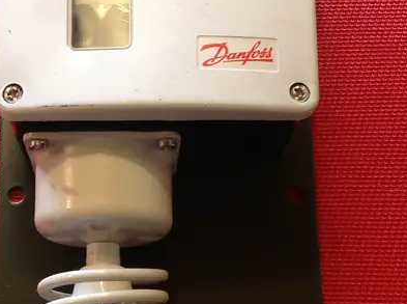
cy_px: 149
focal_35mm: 89
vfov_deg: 16.5
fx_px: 1044
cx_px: 133
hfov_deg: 22.0
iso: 64
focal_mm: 4.28
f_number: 2.4
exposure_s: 1/15
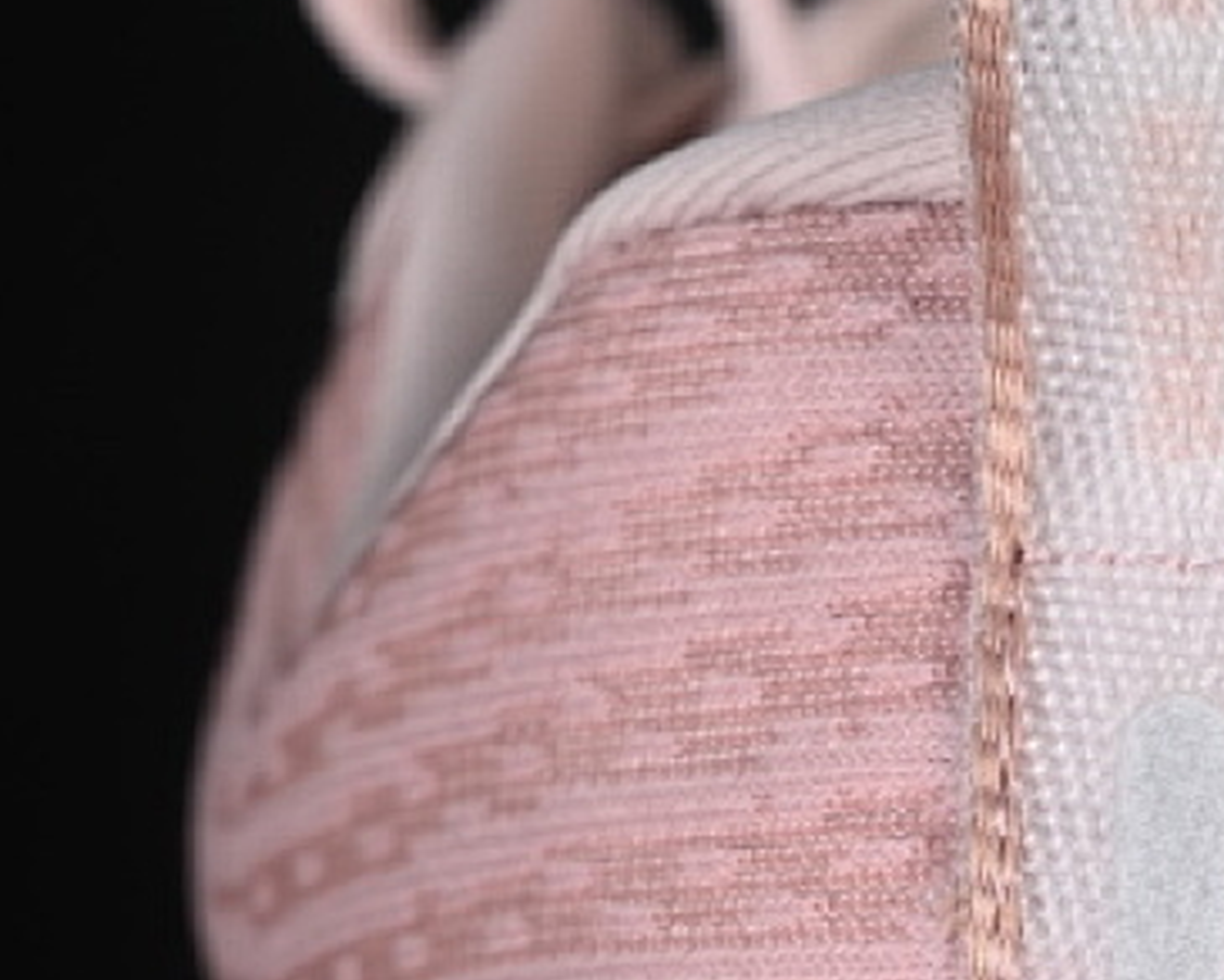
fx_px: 7535
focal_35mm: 208
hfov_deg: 9.2
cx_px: 1100
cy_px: 1101
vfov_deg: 7.4
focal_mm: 50
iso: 160
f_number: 7.1
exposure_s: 1/80
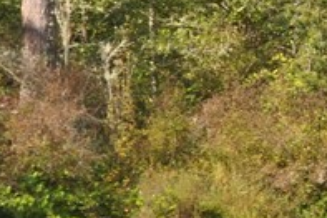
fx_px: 1806
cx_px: 629
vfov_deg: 6.8
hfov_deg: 9.7
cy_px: -150
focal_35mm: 199
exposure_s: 1/125
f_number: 5.6
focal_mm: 24
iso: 200
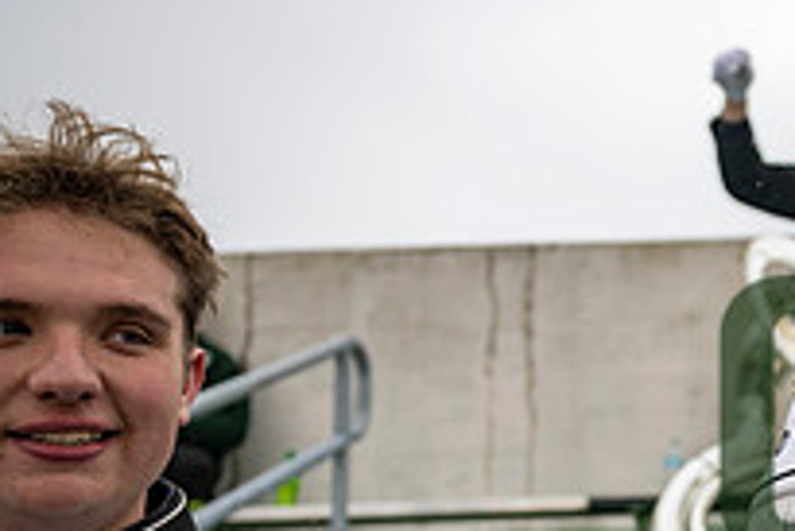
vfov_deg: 19.7
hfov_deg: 25.7
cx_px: 1012
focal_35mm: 68
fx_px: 1503
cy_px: 459
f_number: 2.8
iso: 160
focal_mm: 24
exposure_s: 1/500
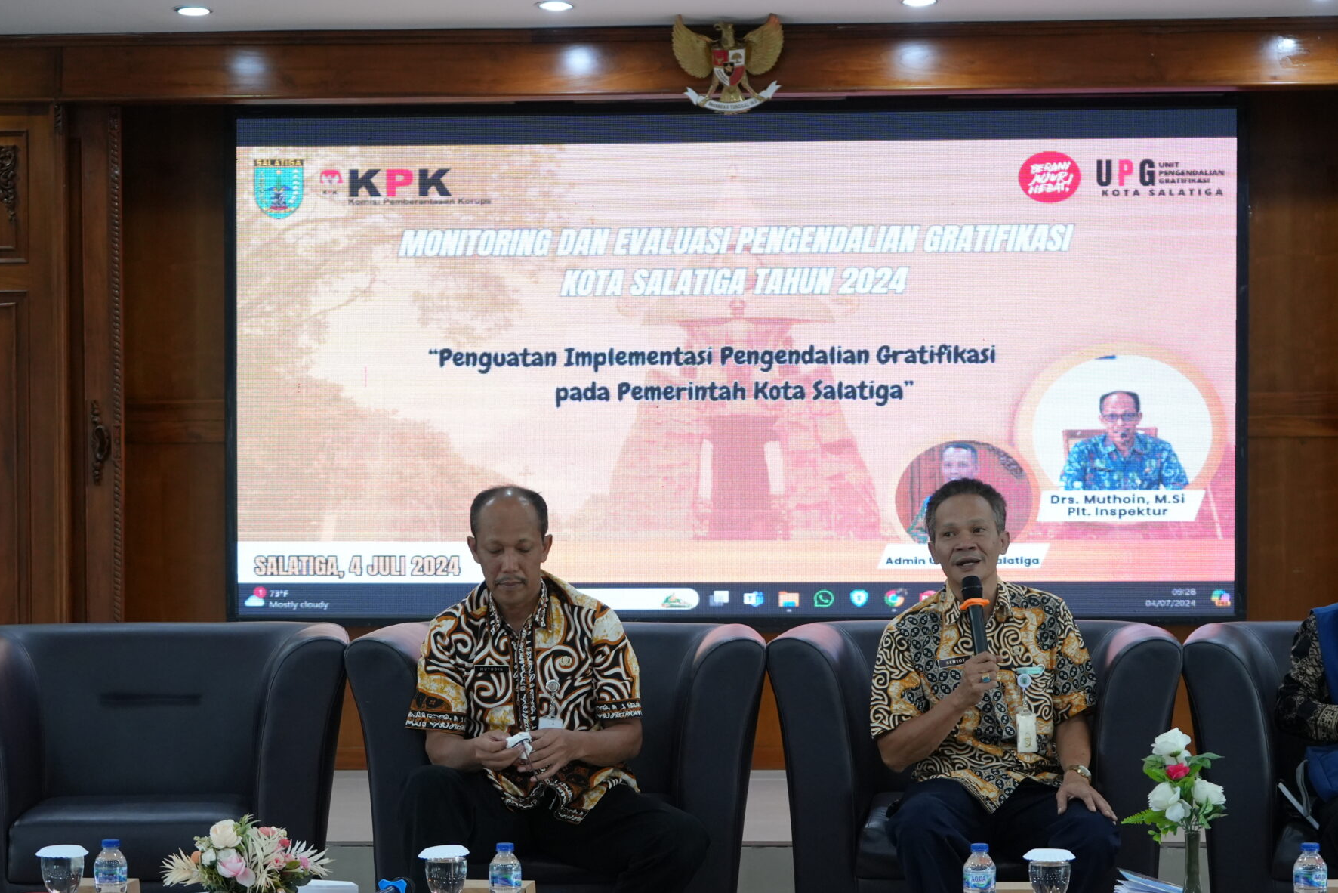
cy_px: 615
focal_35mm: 65
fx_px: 2416
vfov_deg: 20.8
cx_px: 730
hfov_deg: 30.9
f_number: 4.5
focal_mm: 45
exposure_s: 1/160
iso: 2000
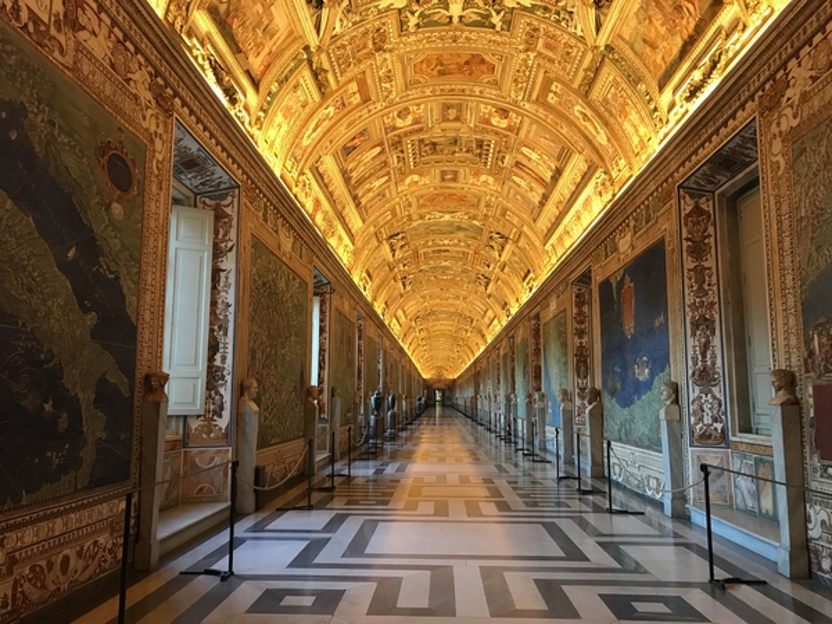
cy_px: 312
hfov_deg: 63.4
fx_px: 673
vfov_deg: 49.7
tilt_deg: +7.3
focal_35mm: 28
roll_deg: +0.5
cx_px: 416
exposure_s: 1/17
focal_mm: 3.99
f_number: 1.8
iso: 64
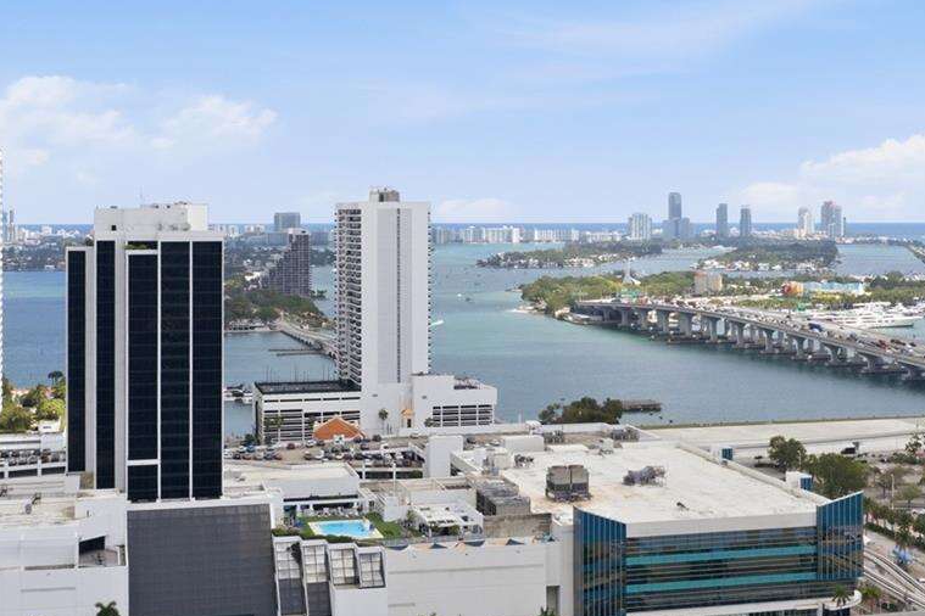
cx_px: 563
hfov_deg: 33.8
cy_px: 356
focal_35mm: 59
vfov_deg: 23.0
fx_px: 1516
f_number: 6.3
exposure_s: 1/640
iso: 100
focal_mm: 10.3
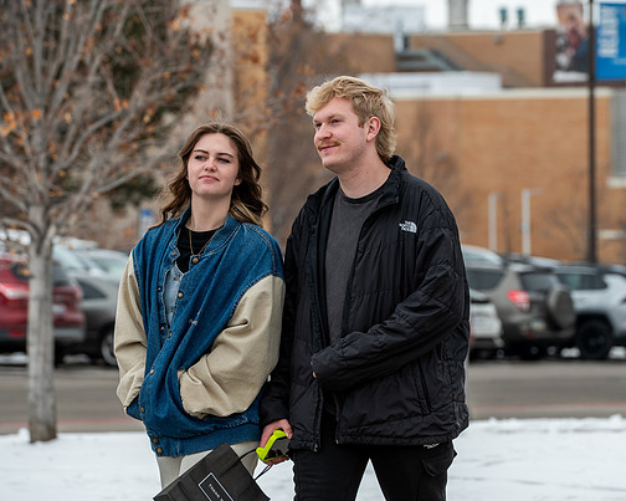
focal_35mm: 227
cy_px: 251
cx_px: 340
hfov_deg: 8.5
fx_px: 4205
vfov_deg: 6.8
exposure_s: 1/400
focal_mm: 200
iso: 160
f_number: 8
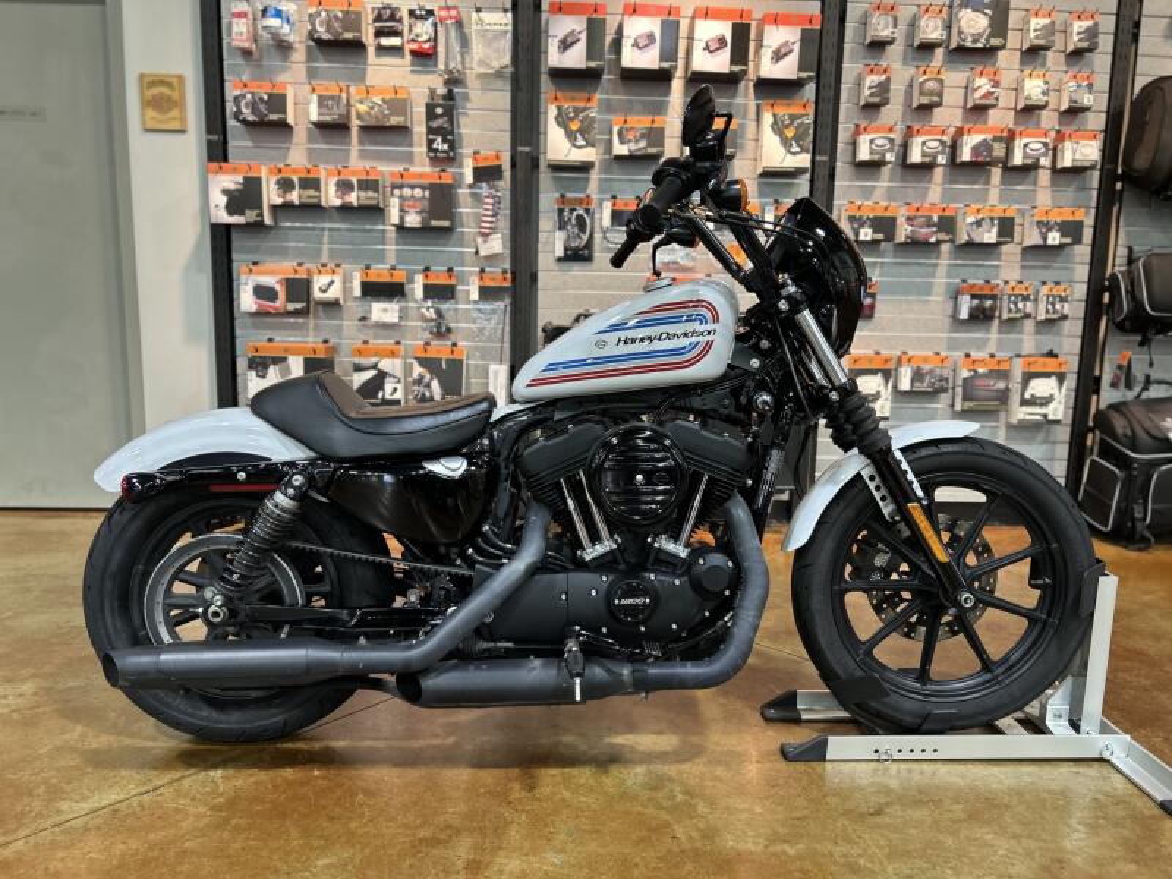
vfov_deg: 53.1
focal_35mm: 26
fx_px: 880
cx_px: 586
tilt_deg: -8.8
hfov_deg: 67.3
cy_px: 440
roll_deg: -1.0
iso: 125
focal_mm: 5.7
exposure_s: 1/60
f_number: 1.5
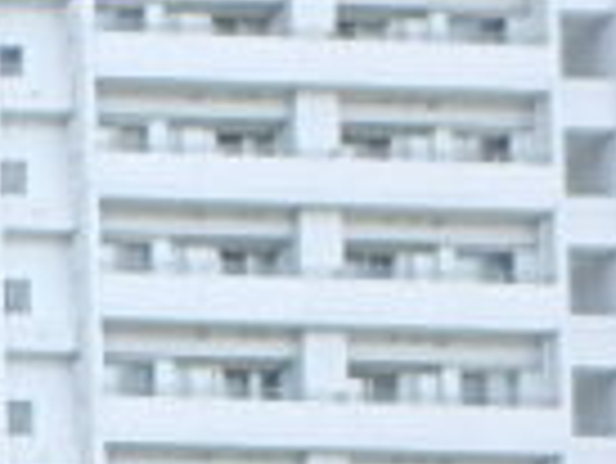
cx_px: -796
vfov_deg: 13.0
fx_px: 1745
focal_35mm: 98
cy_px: 955
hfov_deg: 14.5
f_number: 3.5
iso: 125
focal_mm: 3.7
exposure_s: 1/320
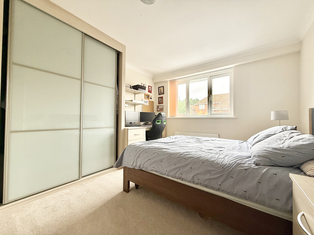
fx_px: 127
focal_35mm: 14
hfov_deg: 102.1
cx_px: 157
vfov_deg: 85.7
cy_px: 118
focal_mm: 2.22
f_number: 2.2
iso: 125
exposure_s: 1/99
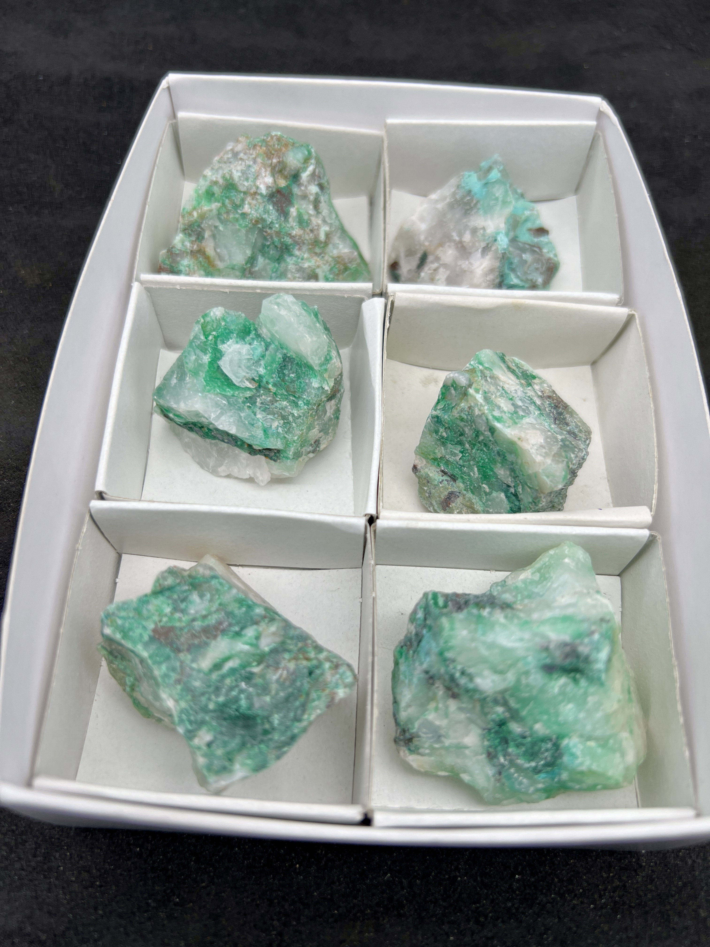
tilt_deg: -61.3
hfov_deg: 53.1
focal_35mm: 26
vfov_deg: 67.3
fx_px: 711
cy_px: 474
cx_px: 355
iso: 40
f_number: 1.5
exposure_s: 1/218
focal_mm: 5.7
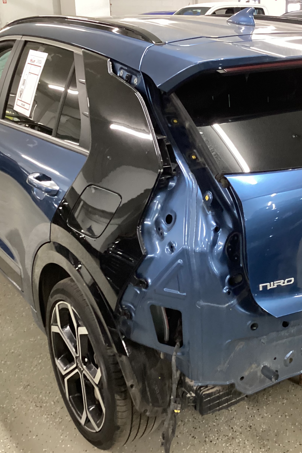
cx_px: 199
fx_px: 554
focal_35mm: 44
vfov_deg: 44.5
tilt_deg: -22.2
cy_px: 226
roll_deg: -0.3
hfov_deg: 30.3
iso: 320
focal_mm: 3.3
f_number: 2.4
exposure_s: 1/25
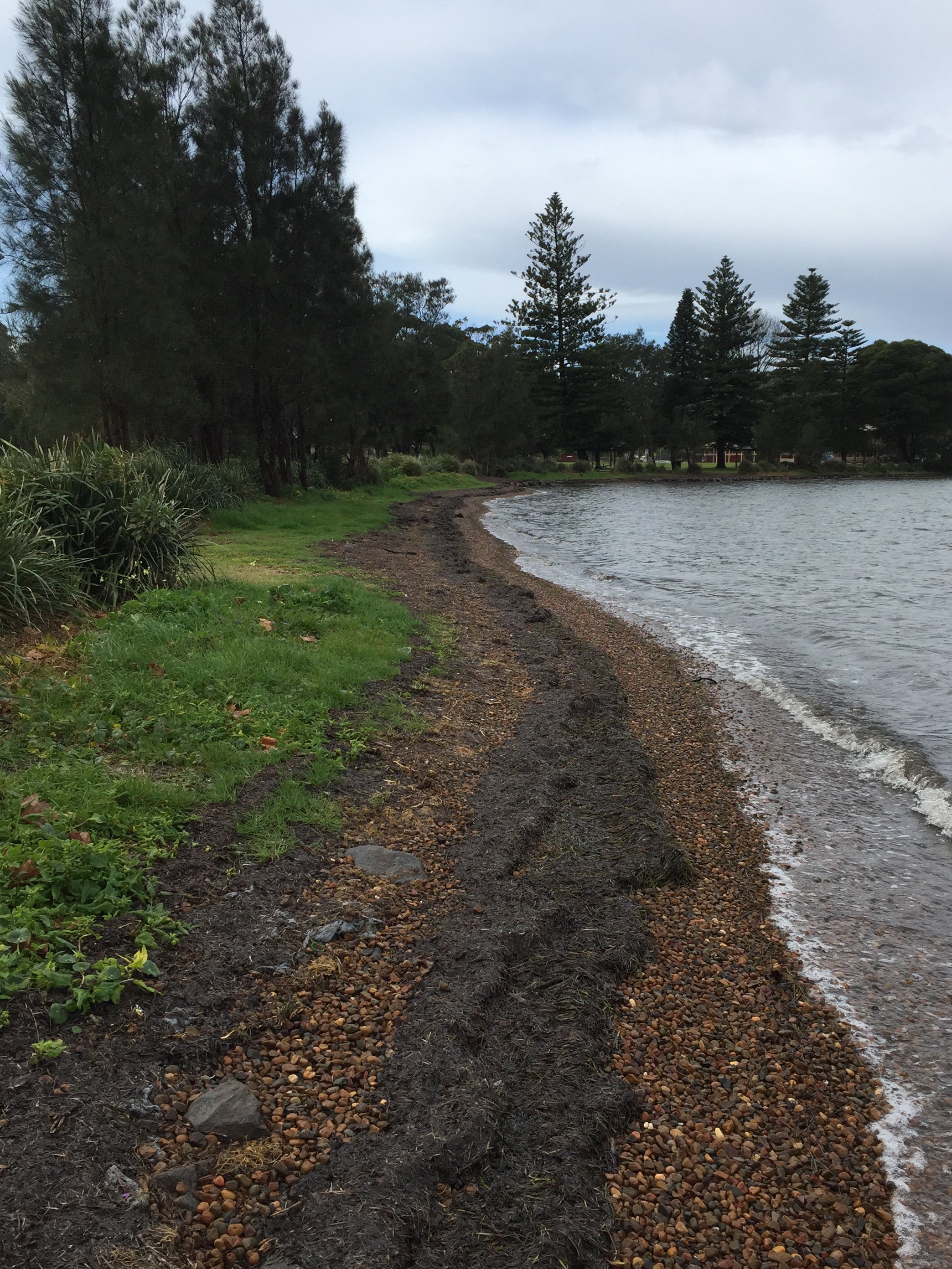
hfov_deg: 41.8
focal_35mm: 34
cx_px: 487
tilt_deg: -8.7
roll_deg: -0.1
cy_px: 670
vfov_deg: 53.9
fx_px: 1247
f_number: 2.2
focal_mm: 4.15
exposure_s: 1/1522
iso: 32
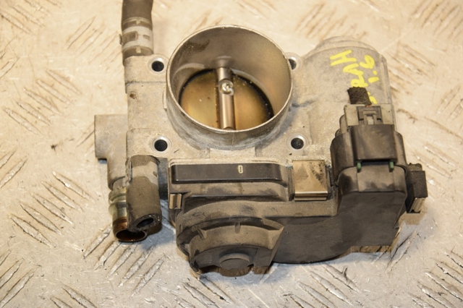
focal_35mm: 105
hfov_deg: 19.5
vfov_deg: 13.0
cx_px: 232
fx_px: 1350
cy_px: 154
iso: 800
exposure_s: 1/200
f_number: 6.3
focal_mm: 70
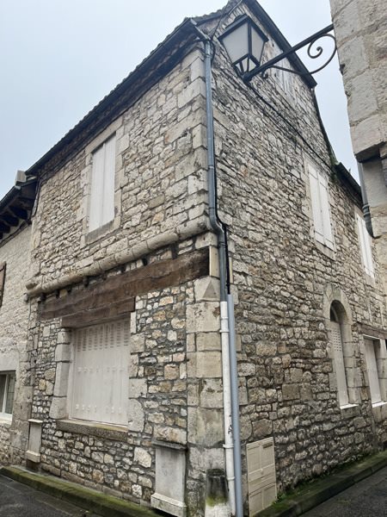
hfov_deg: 53.1
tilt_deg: +16.4
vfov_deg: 67.3
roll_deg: +1.3
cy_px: 258
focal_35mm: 26
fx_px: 388
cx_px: 194
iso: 40
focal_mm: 5.1
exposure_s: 1/276
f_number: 1.6
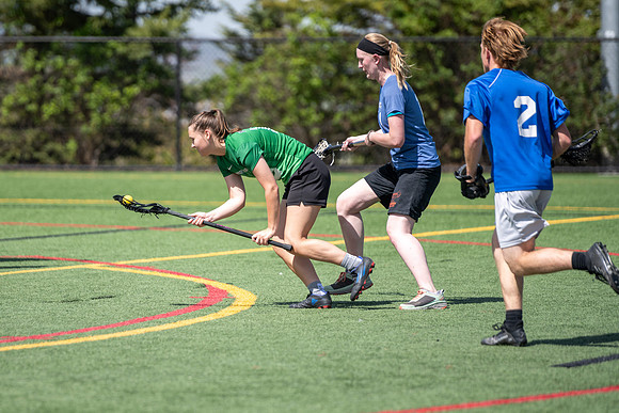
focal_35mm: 252
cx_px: 230
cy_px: 253
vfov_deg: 5.5
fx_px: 4337
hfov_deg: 8.2
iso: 80
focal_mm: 200
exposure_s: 1/2000
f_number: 2.8
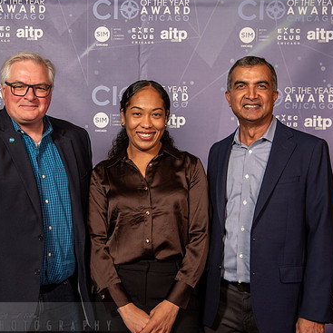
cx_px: 113
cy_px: 137
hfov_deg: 27.6
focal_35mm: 62
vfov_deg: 27.7
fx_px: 675
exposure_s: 1/125
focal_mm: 40
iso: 400
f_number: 4
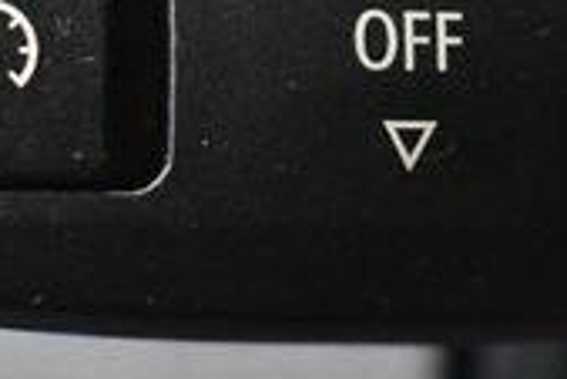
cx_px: 309
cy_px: 57
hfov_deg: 9.1
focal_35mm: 227
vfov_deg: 6.1
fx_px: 3578
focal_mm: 40
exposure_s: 1/60
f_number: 5
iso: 12800
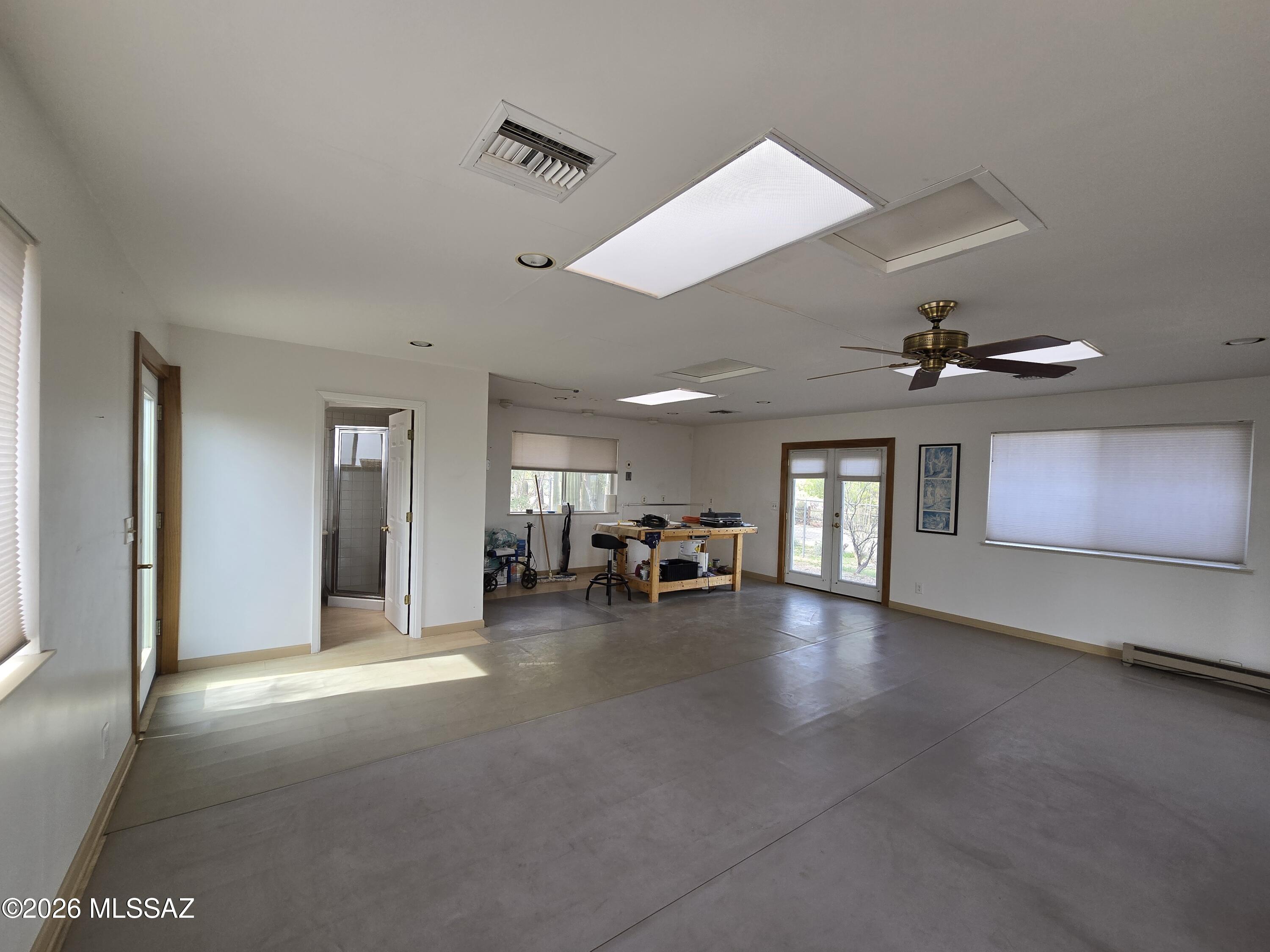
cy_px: 476
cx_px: 635
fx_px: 477
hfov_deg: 106.2
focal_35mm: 13
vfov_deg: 89.9
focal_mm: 2.2
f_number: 2.2
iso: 50
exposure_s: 1/120
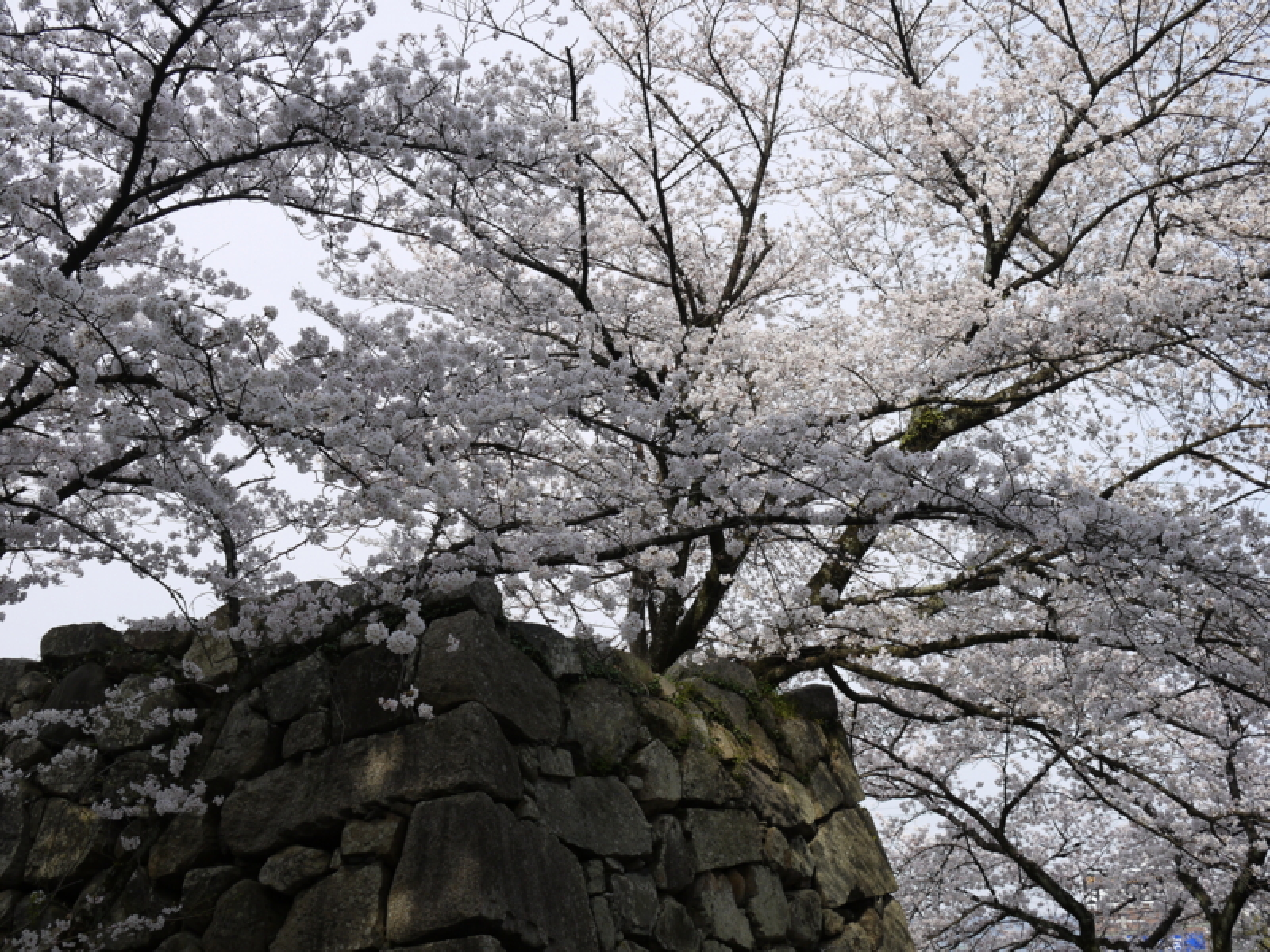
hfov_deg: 41.2
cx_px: 635
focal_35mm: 46
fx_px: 1688
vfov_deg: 31.5
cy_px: 476
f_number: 7.1
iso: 100
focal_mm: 23
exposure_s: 1/250
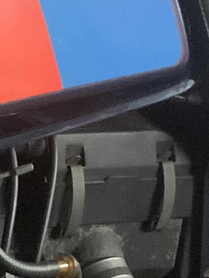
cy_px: 226
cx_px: -97
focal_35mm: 209
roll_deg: +3.7
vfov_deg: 9.4
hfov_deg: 7.0
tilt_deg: -13.8
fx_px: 1681
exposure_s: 1/30
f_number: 1.8
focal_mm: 3
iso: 400
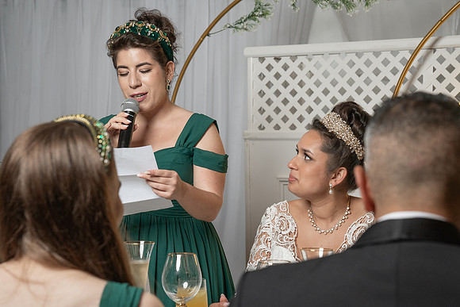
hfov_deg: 27.5
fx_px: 941
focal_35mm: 74
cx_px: 238
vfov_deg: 18.5
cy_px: 180
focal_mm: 51
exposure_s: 1/200
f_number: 4
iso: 500
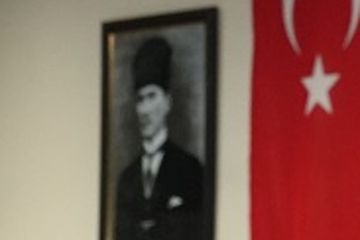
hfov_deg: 8.0
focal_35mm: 249
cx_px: 659
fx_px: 2490
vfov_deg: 5.5
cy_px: 158
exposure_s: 1/160
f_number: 4
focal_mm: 44.1
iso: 5000
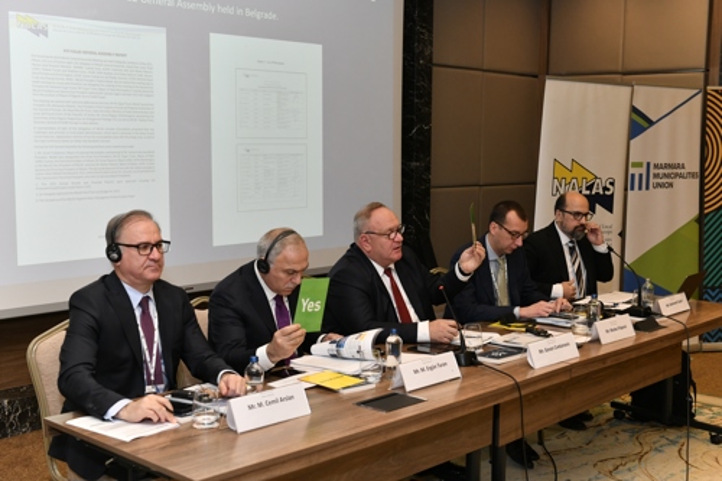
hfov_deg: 43.6
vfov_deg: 29.8
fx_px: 902
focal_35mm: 45
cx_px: 361
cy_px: 240
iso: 1600
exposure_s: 1/125
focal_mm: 45
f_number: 4.5
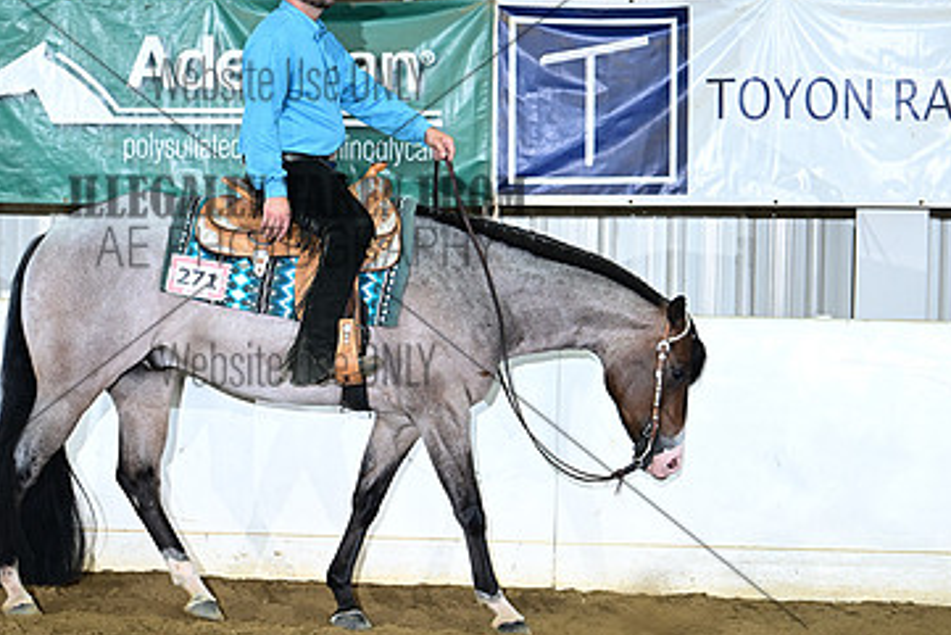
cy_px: 217
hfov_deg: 9.8
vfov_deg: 6.6
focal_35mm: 209
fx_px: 5523
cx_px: 298
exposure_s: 1/203
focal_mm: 130
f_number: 3.2
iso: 640
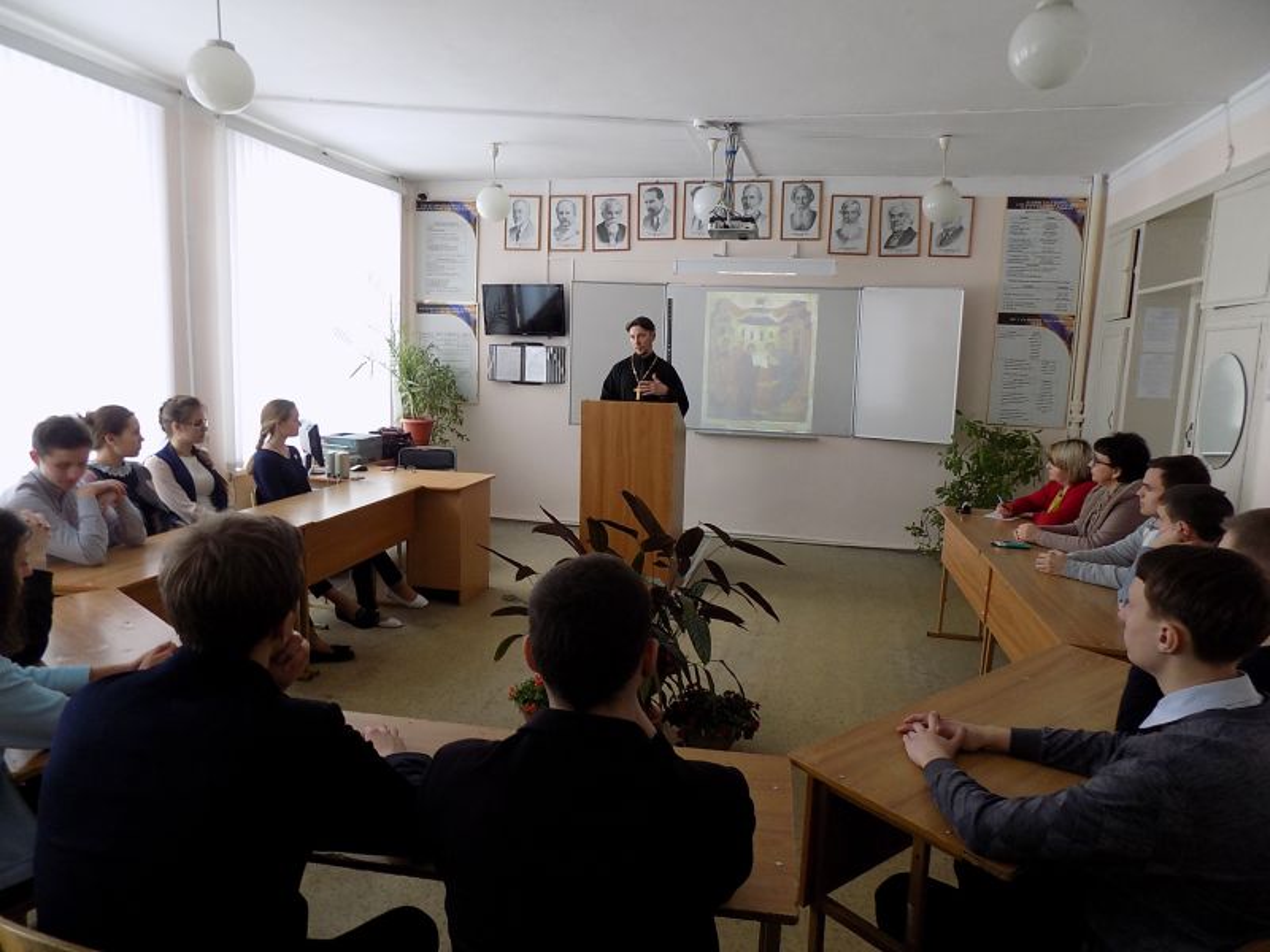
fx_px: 844
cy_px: 476
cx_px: 635
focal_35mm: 23
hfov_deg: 73.9
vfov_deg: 58.9
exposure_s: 1/30
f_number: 3.1
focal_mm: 4
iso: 125
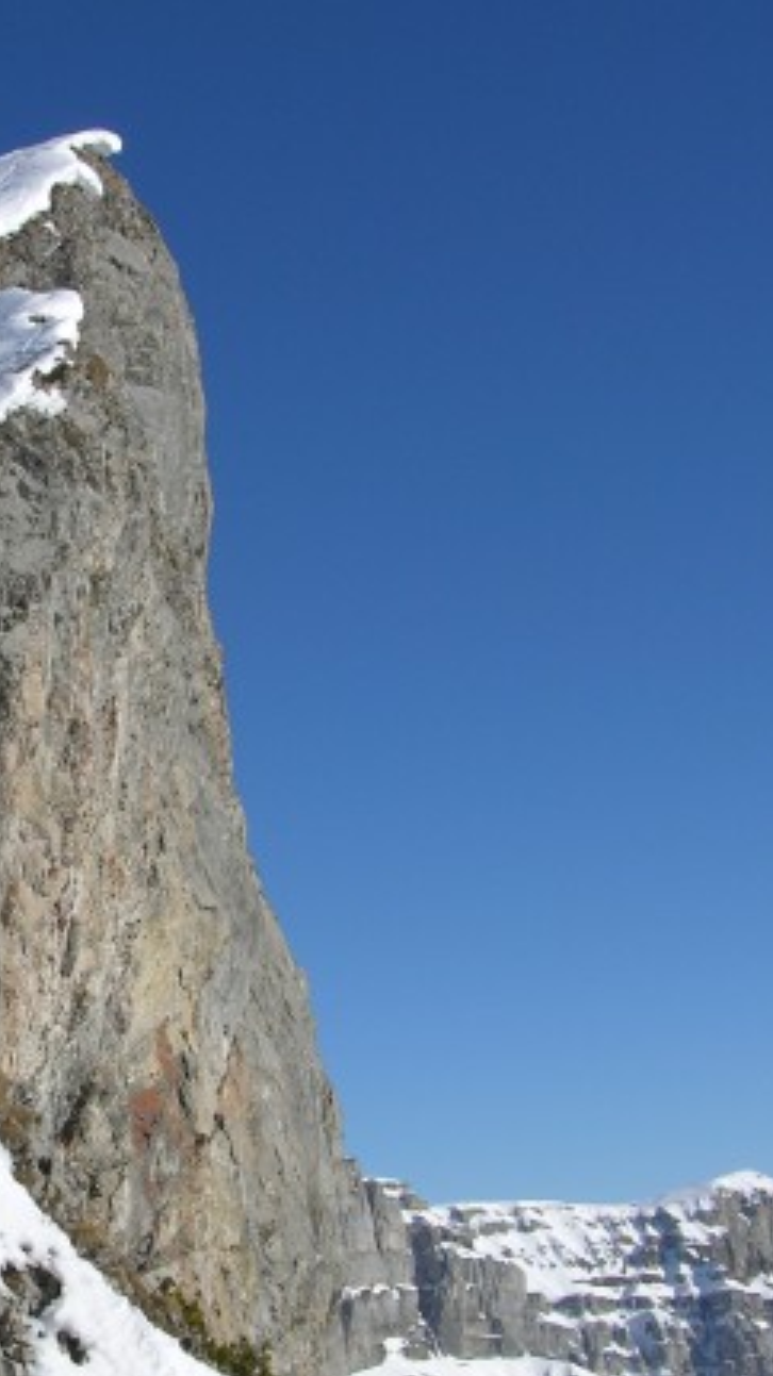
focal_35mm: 68
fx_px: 2481
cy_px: 814
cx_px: 42
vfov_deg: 30.9
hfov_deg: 17.4
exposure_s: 1/260
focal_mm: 8.9
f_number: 8
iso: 50
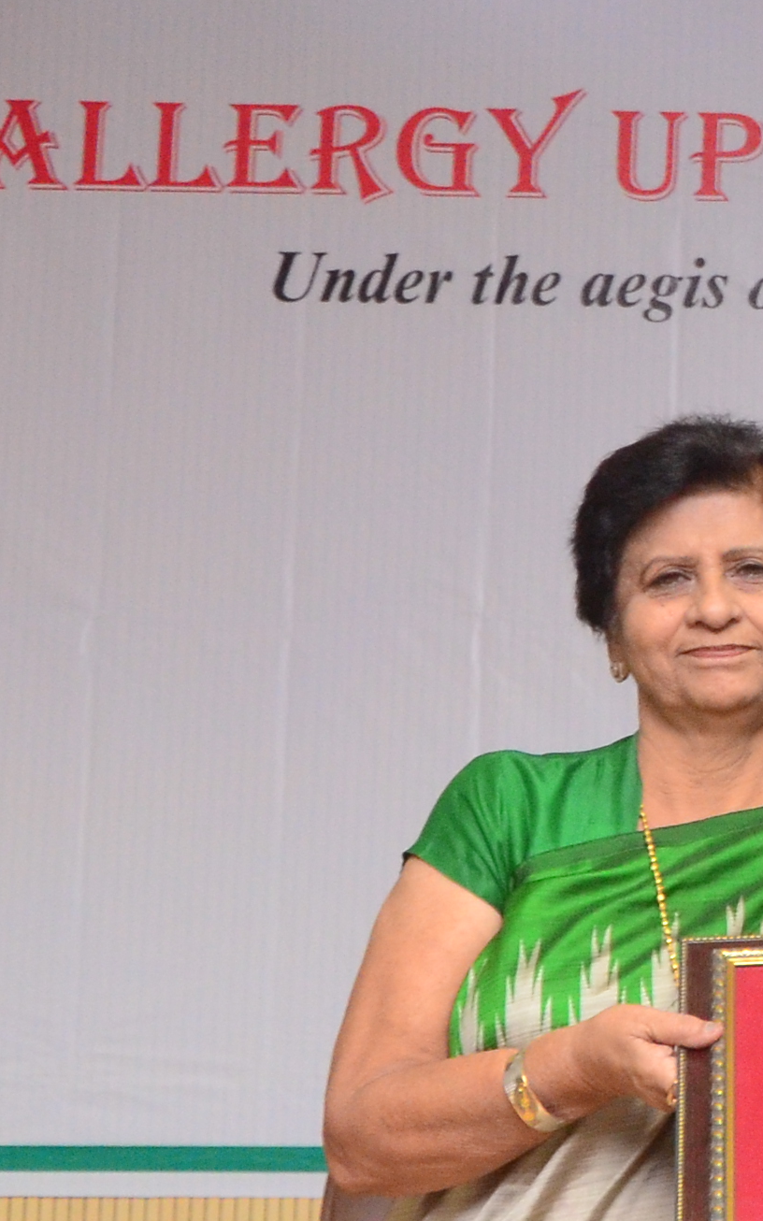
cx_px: 1717
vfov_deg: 14.5
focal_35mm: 144
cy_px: 640
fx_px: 4789
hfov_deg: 8.5
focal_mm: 25
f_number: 6.3
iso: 1250
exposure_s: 1/125
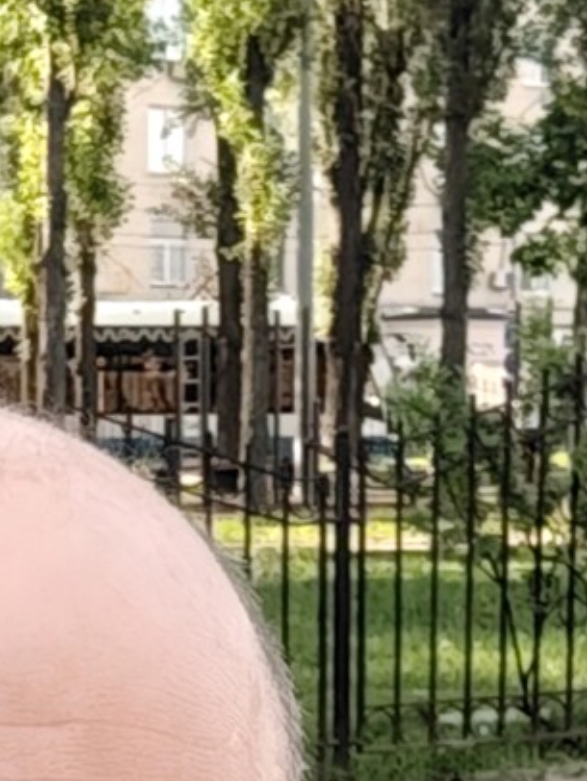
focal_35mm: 126
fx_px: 2846
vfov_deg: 15.2
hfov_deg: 11.7
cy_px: 876
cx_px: 144
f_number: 2.45
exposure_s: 1/199
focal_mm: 3.25
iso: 100
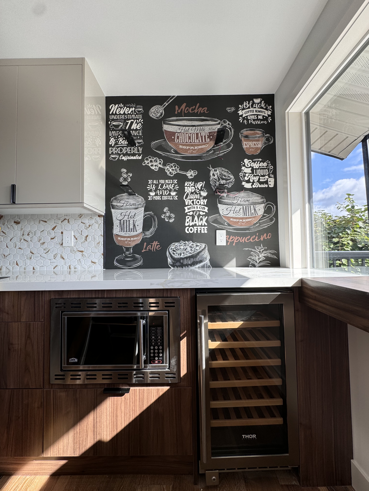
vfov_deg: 102.1
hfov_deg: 85.7
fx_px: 199
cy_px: 246
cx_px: 184
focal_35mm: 14
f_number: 2.2
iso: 40
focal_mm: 2.22
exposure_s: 1/203
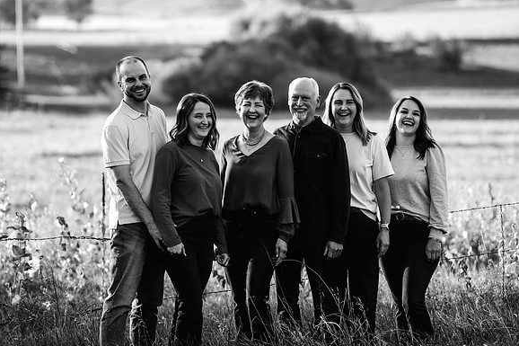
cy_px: 153
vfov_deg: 6.1
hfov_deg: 9.1
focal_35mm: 226
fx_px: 3257
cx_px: 260
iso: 125
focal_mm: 200
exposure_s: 1/160
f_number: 4
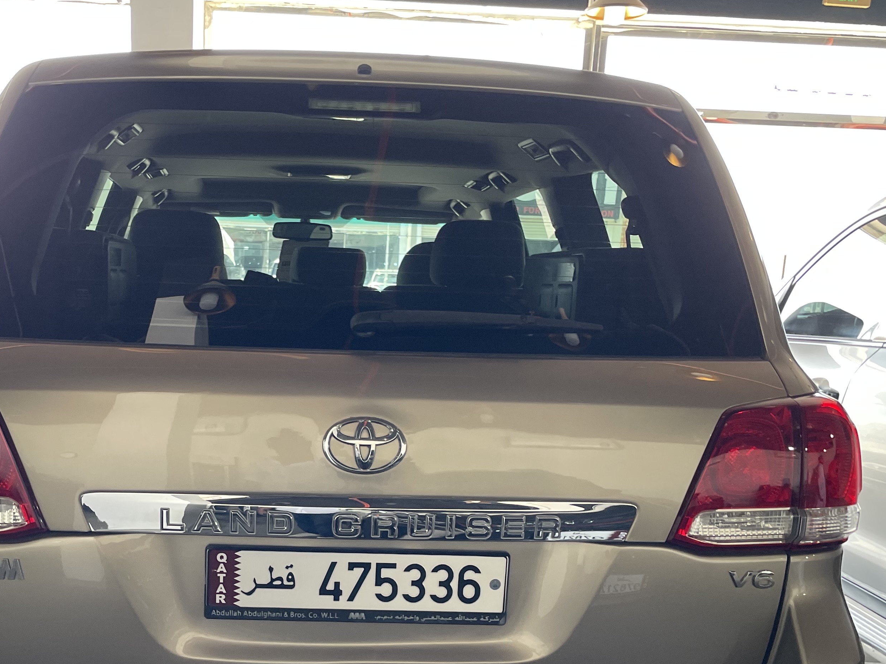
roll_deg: -2.7
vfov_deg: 33.7
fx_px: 1075
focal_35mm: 42
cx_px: 310
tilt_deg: -14.4
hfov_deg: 44.3
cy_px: 492
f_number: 1.6
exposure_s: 1/107
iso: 125
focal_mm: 4.2
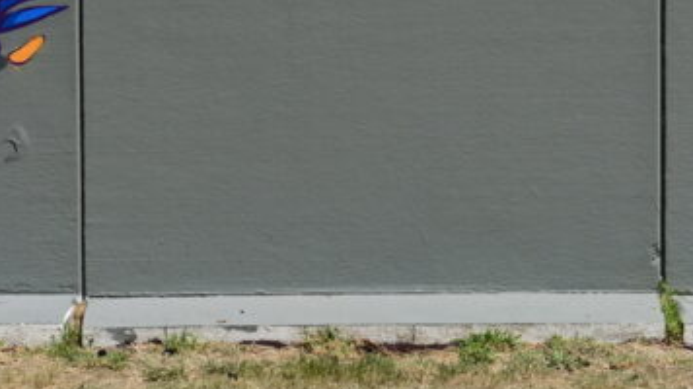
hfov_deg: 12.3
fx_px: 3215
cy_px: -40
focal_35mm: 175
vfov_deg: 6.9
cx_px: 366
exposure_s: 1/400
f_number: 18
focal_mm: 58
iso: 320
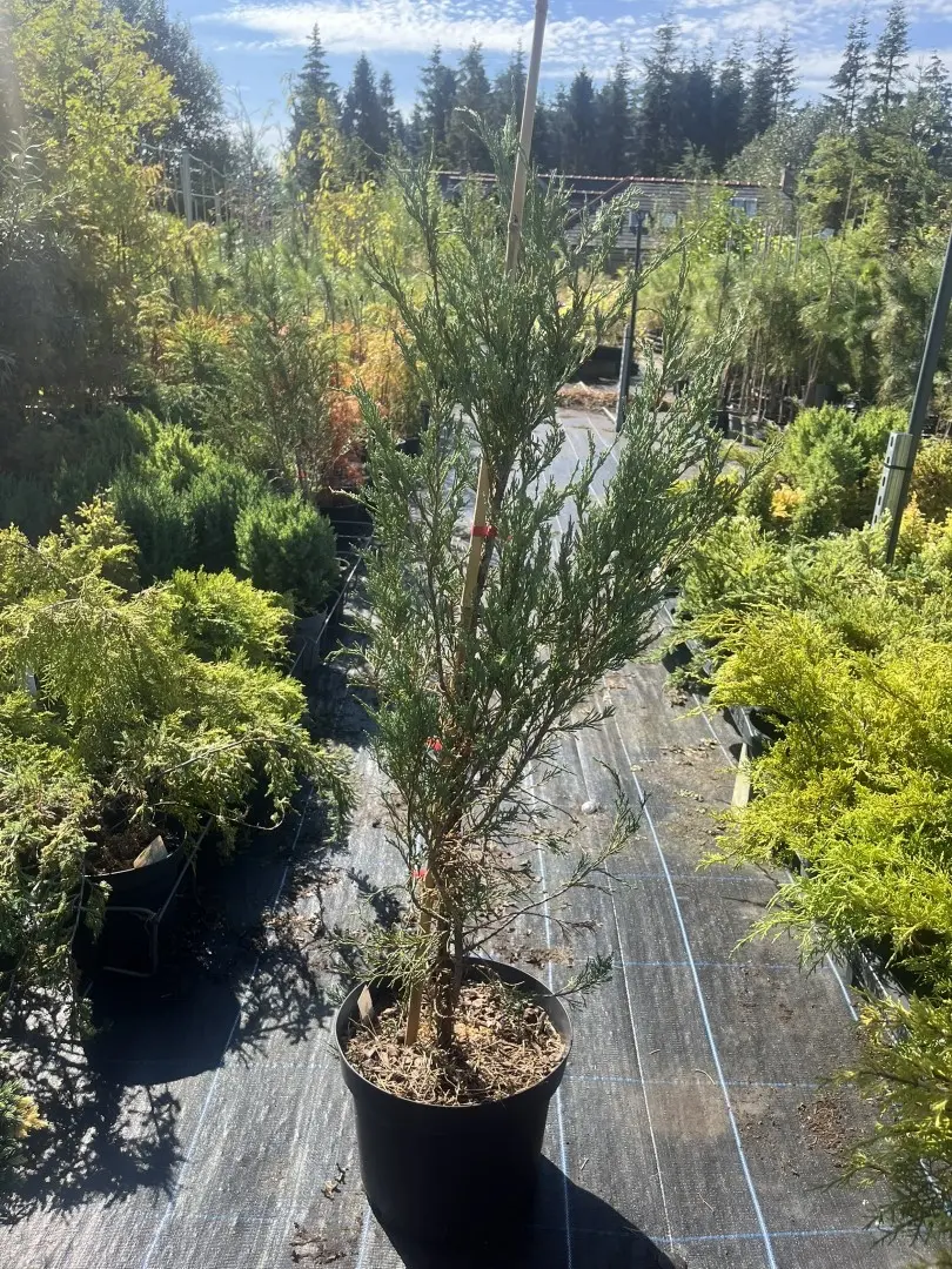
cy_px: 634
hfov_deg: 53.1
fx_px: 953
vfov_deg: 67.3
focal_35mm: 26
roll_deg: -5.8
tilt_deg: -19.0
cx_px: 476
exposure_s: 1/1477
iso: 50
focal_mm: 5.1
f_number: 1.6
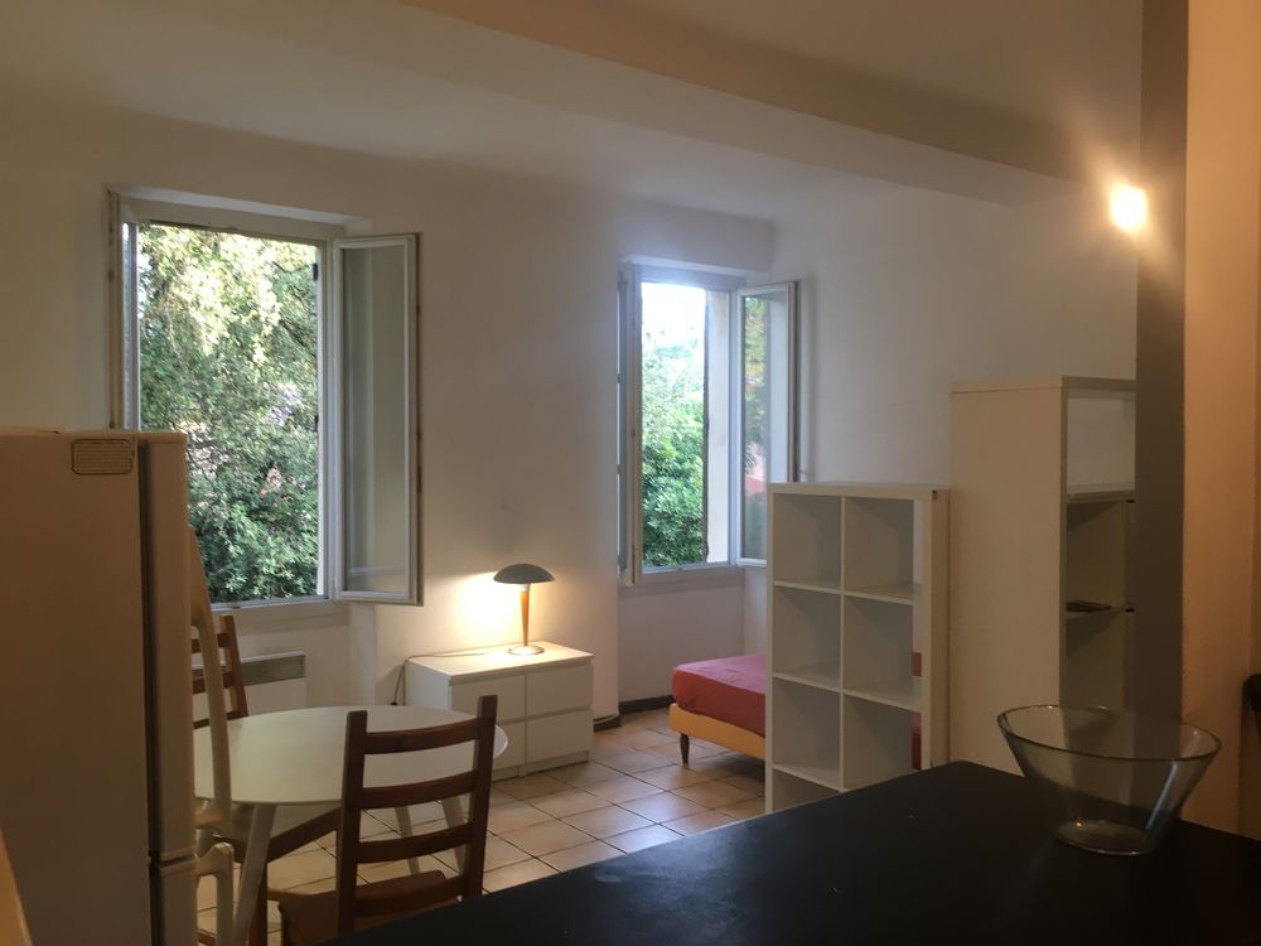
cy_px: 473
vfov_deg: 48.2
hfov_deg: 61.7
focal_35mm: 29
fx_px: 1056
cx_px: 630
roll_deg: -0.2
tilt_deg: -1.1
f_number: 2.2
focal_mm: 4.15
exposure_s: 1/33
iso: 64
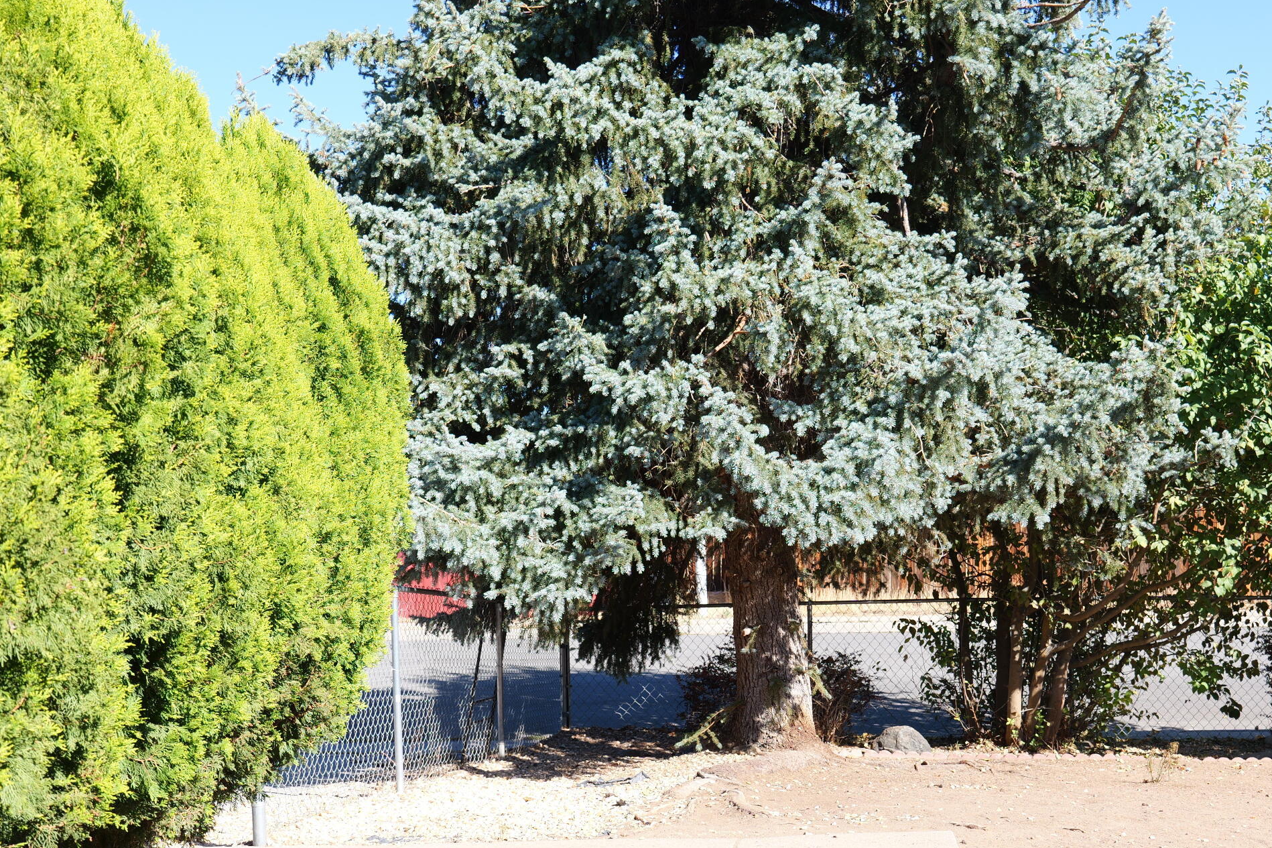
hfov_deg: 40.2
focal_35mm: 49
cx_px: 737
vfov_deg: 27.1
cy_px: 647
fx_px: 1731
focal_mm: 31
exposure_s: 1/100
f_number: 6.3
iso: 100
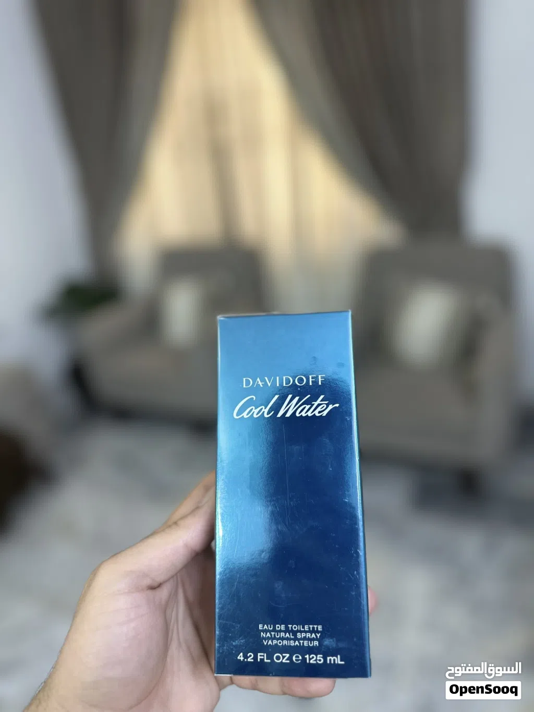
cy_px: 356
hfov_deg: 56.8
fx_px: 494
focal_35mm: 24
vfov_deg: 71.6
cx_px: 267
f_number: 1.78
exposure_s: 1/121
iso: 160
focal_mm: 6.86
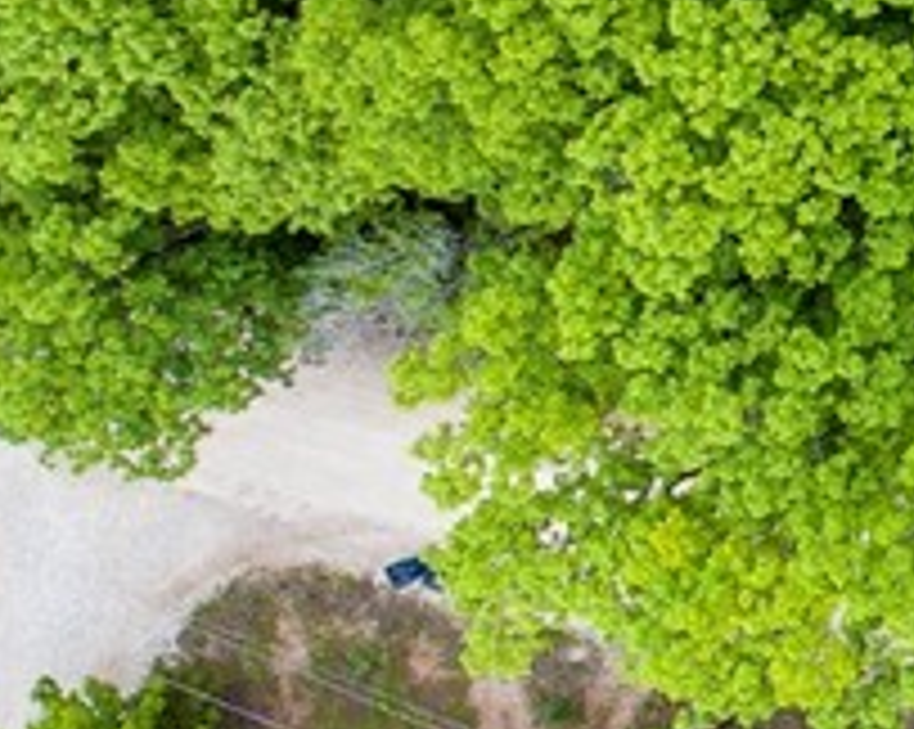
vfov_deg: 12.7
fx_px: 3189
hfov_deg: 12.6
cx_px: 2220
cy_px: -130
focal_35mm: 118
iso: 100
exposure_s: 1/240
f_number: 2.8
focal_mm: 12.29
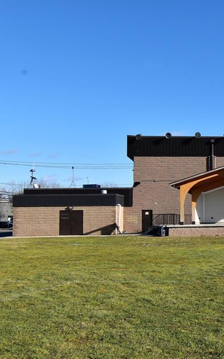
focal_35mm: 47
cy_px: 180
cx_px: 249
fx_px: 459
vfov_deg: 42.7
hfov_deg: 25.4
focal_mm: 20
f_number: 11
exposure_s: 1/400
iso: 400
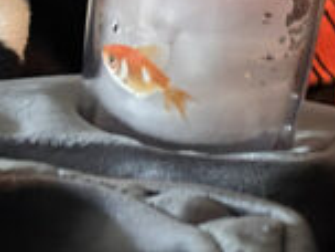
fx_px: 1268
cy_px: 219
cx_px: 491
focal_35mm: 131
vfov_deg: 11.3
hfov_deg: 14.2
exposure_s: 1/30
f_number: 1.5
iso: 500
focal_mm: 5.7
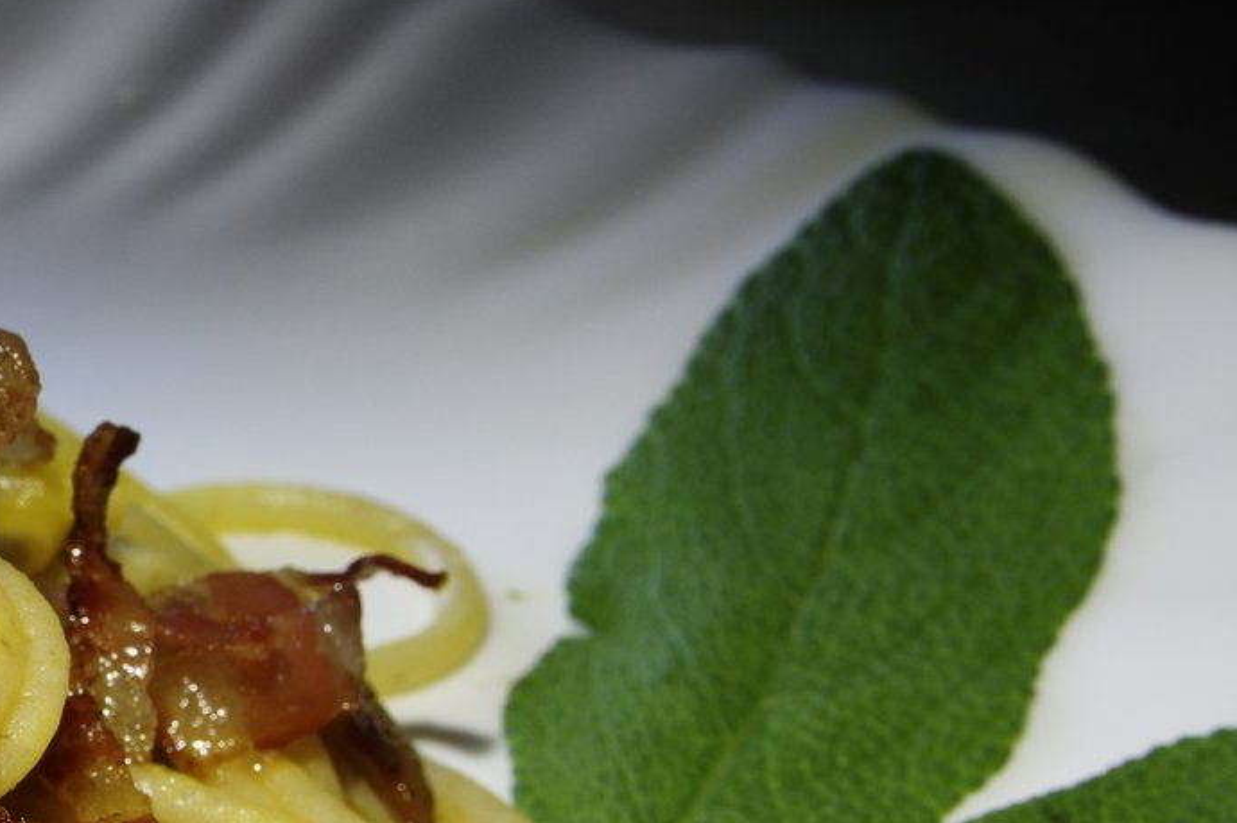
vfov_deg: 10.6
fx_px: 4395
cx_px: -441
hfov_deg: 15.2
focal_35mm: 128
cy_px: 748
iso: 100
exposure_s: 1/15
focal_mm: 31
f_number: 11
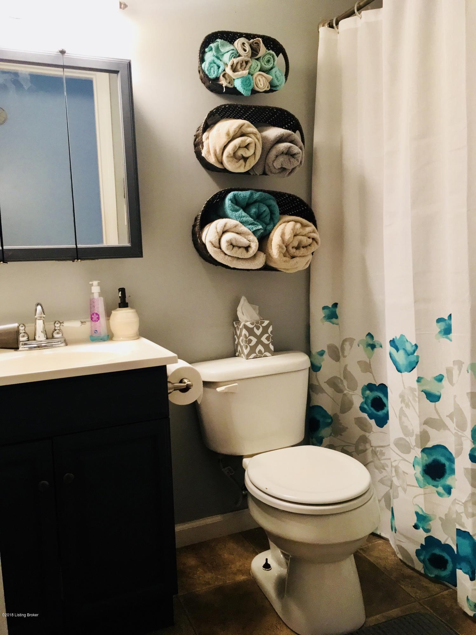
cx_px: 238
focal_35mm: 29
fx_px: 532
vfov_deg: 61.7
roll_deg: +1.9
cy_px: 318
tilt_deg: -7.6
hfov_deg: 48.2
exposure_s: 1/30
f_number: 2.2
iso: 125
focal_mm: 4.15
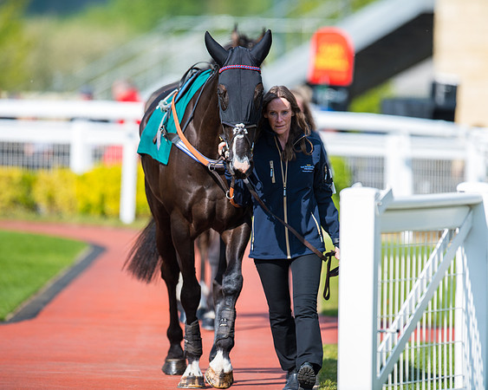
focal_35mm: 451
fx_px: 6512
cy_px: 195
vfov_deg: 3.4
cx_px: 244
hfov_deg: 4.3
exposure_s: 1/1000
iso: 160
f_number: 5
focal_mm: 400
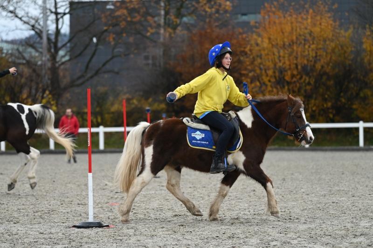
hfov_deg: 13.7
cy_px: 124
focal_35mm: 150
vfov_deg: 9.1
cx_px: 186
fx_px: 1553
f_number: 4.8
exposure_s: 1/1250
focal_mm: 150
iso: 2200
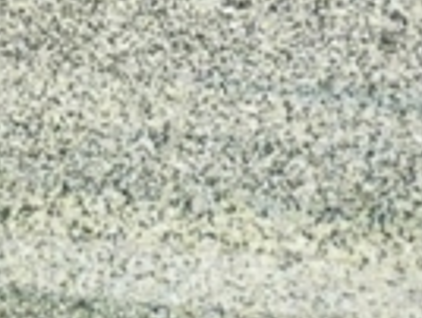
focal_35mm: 131
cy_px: 3
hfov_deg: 14.8
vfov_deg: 11.2
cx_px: 27
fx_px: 1600
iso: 500
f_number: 2.8
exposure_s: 1/30
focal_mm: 5.5
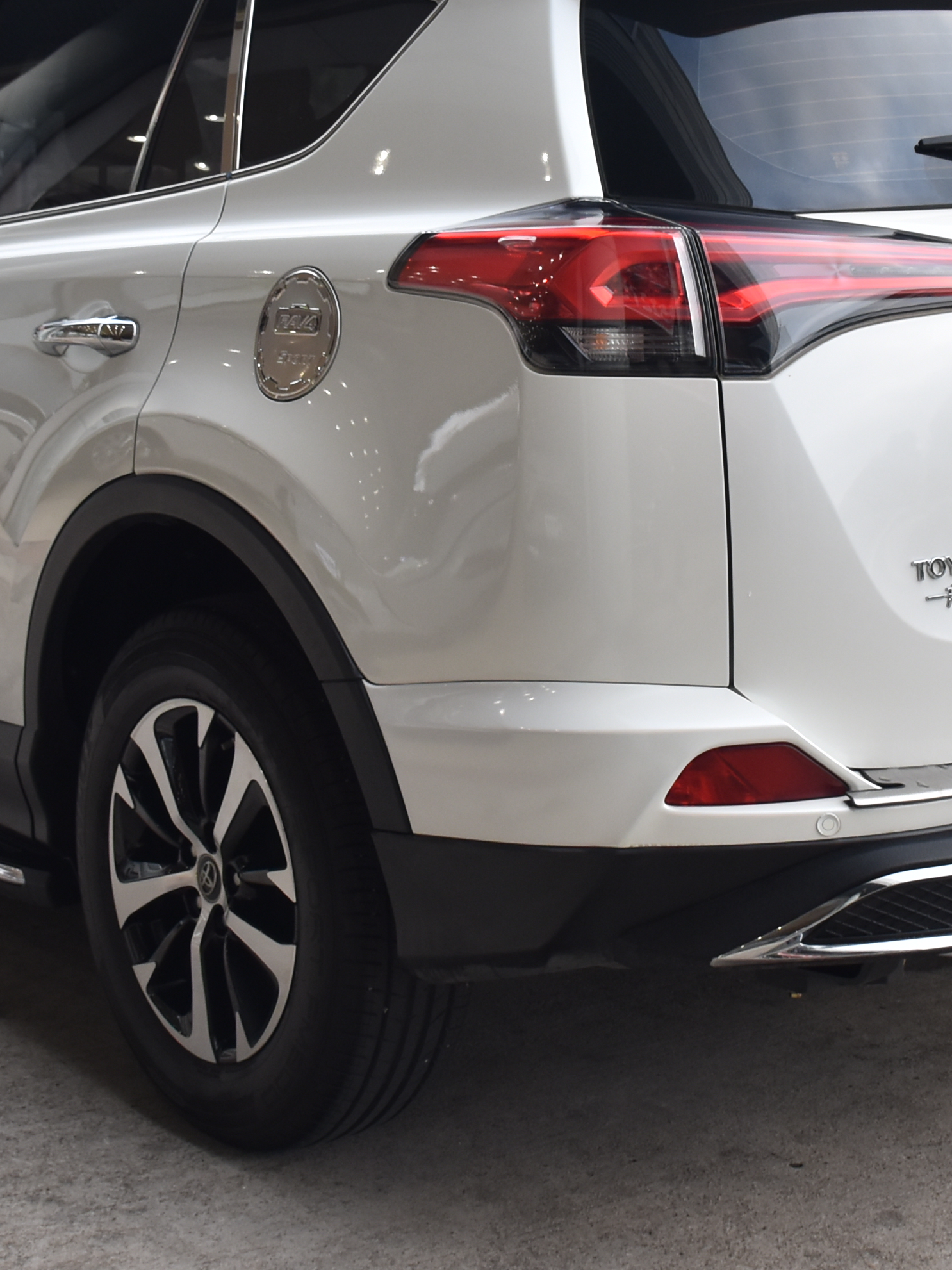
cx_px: 534
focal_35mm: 72
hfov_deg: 20.4
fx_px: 2641
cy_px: 359
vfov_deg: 26.8
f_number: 5.6
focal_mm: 22
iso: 400
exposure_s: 1/125
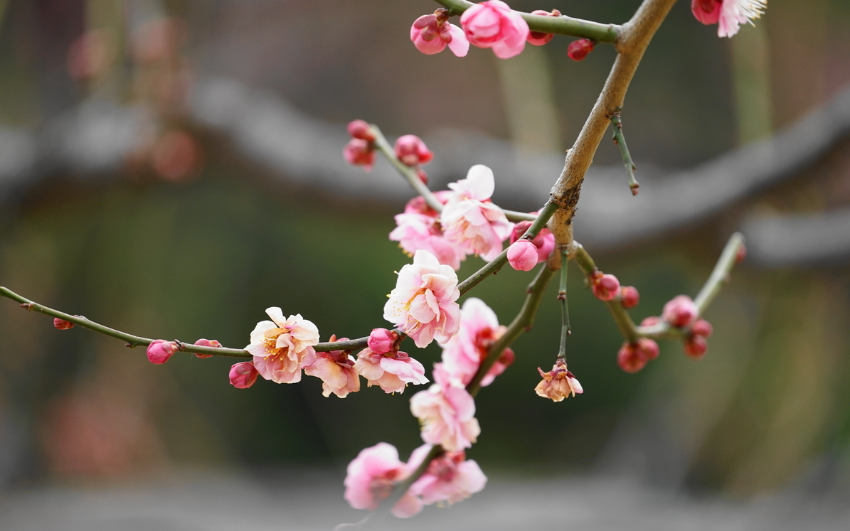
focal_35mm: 307
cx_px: 424
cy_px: 270
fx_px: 7112
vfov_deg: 4.3
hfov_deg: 6.8
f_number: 5.6
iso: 320
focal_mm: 300
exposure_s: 1/320
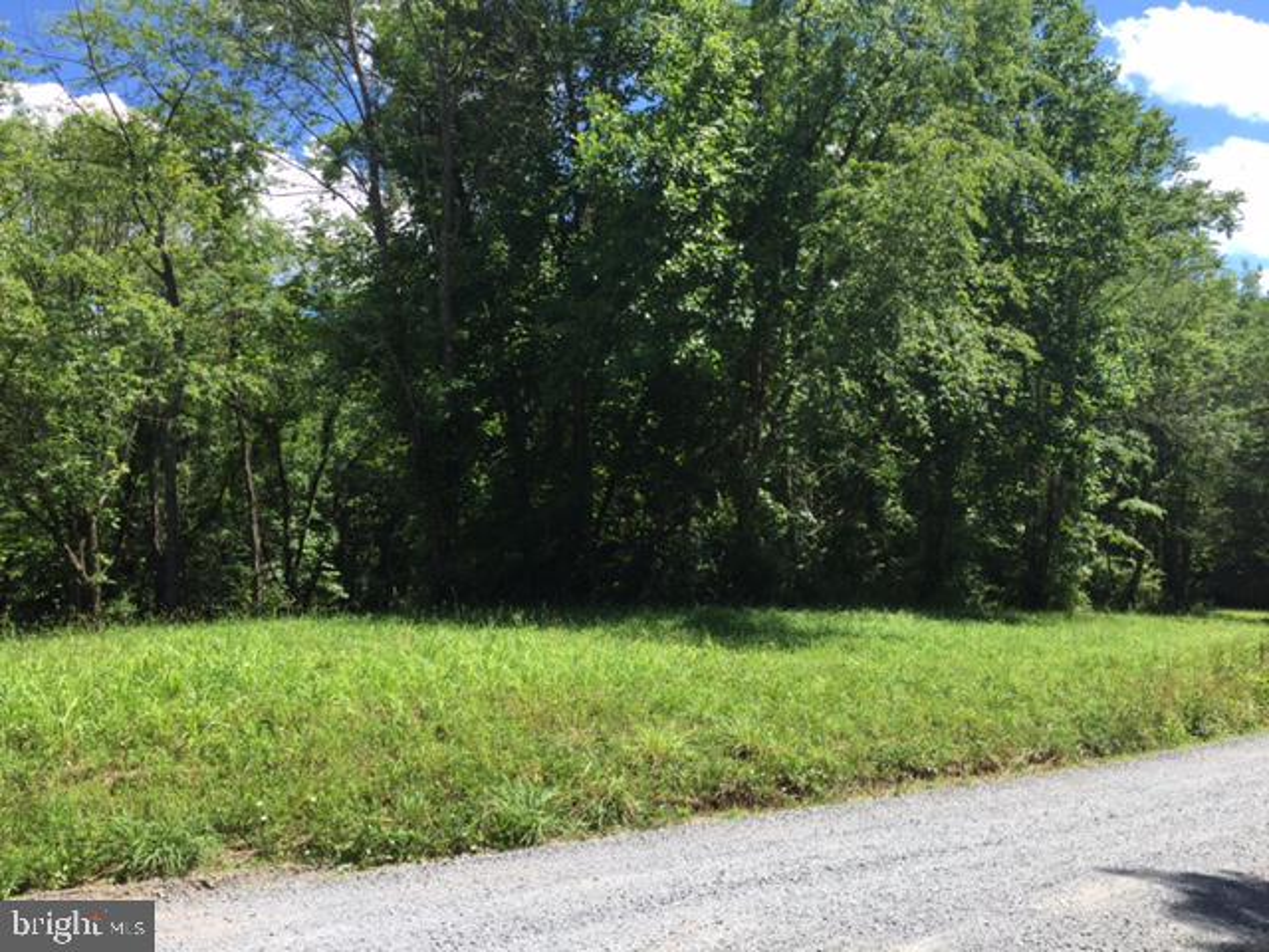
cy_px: 476
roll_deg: -0.2
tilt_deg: +2.8
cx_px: 634
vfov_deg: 48.2
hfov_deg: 61.7
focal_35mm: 29
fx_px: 1063
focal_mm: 4.15
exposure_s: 1/989
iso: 32
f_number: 2.2
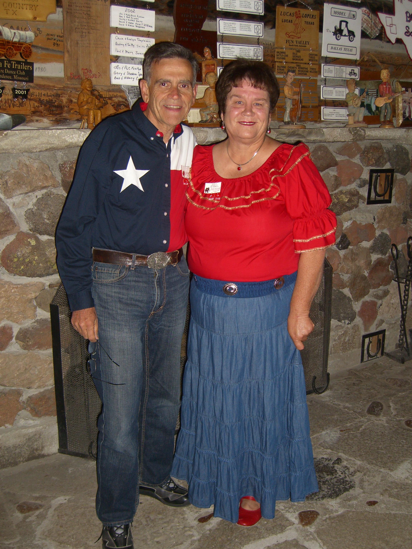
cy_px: 274
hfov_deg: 37.7
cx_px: 206
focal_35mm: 38
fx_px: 603
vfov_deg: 49.0
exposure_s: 1/60
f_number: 2.8
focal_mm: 7.9
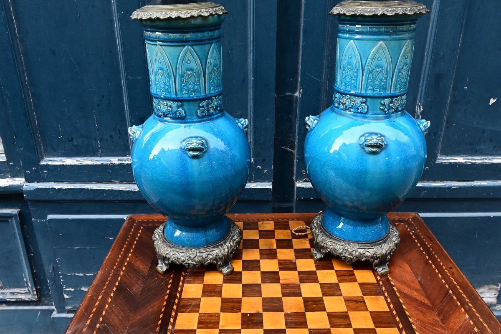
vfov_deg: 44.6
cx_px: 250
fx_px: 407
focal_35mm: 29
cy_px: 167
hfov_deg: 63.2
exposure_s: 1/60
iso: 2000
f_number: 8
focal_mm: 19.5
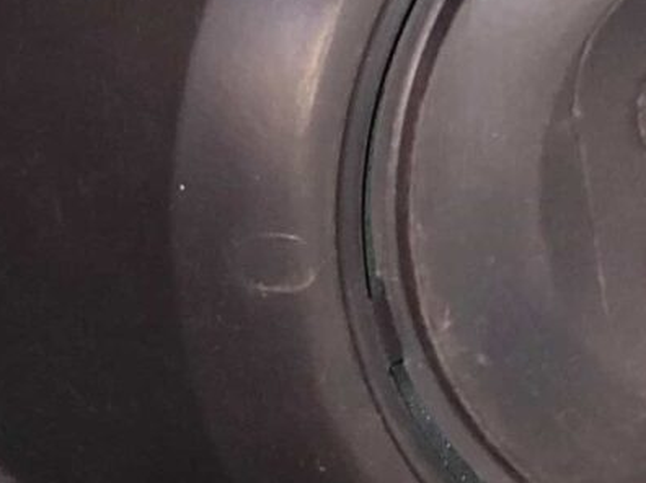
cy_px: -119
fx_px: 2050
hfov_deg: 17.8
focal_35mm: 110
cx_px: 502
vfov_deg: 13.0
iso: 94
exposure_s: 1/50
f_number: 1.79
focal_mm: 4.74
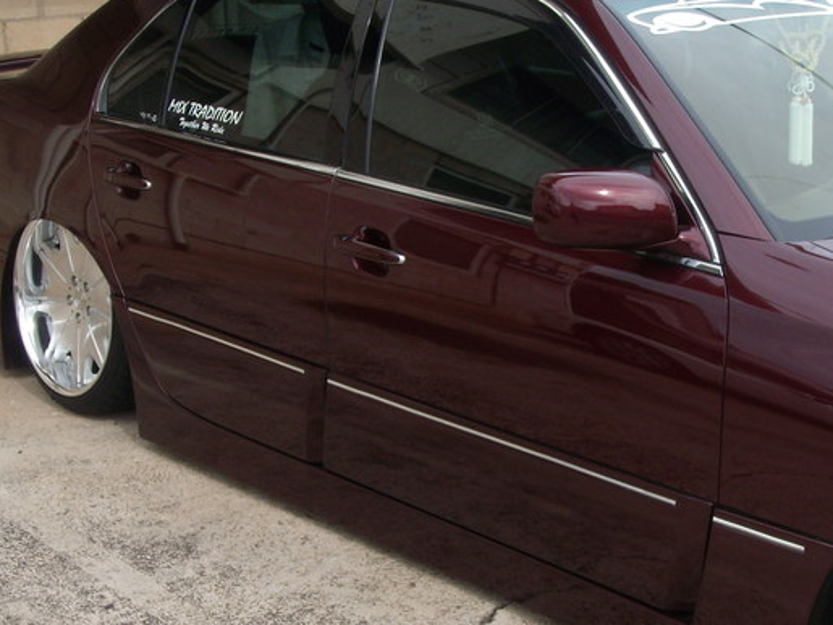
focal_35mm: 59
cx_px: 545
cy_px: 372
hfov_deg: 32.5
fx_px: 1419
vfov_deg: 24.8
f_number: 5.7
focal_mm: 6.4
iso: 64
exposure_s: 1/125
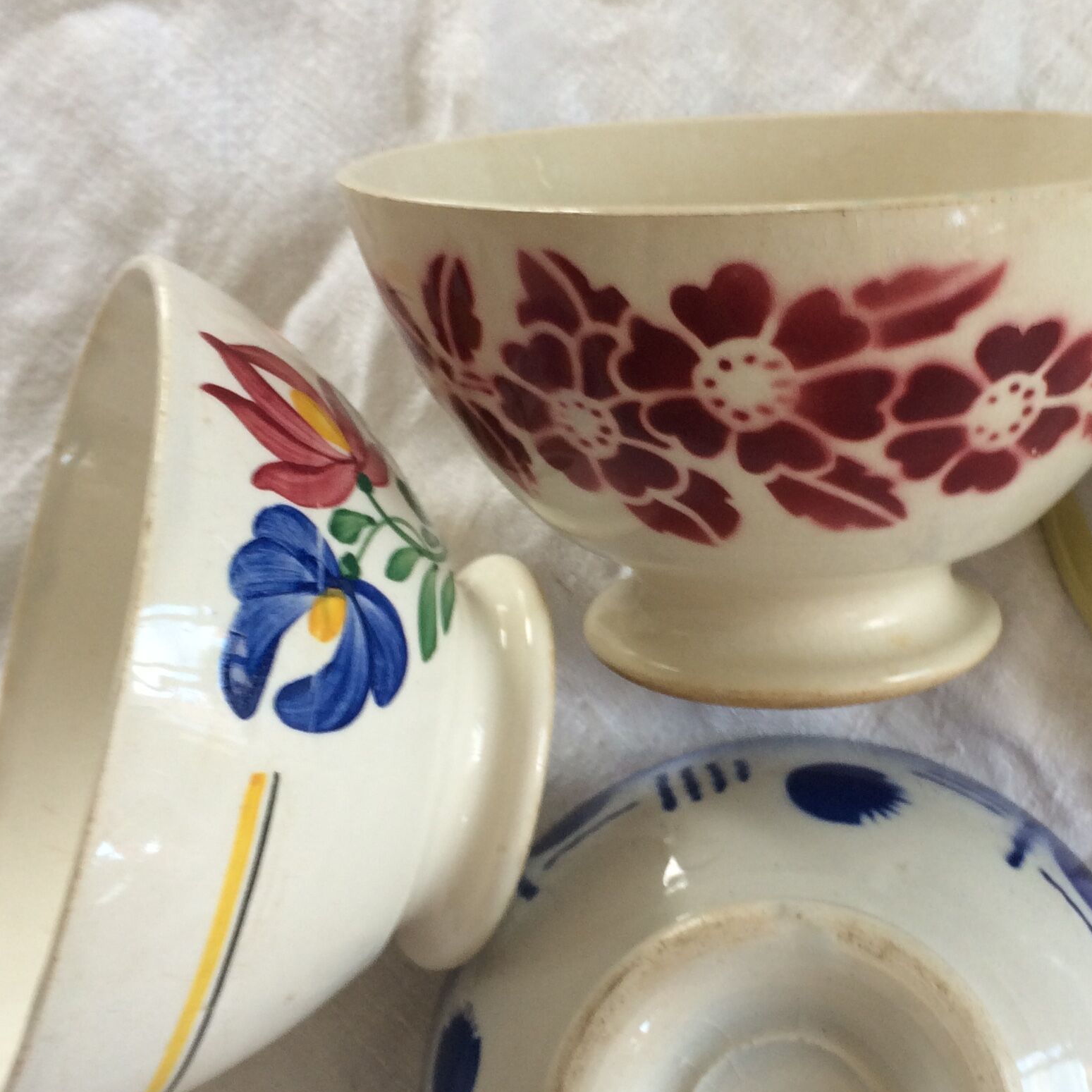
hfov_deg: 31.4
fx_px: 1927
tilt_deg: -81.1
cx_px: 705
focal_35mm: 54
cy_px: 582
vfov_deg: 31.6
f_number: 2.2
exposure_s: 1/33
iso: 50
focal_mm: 4.15
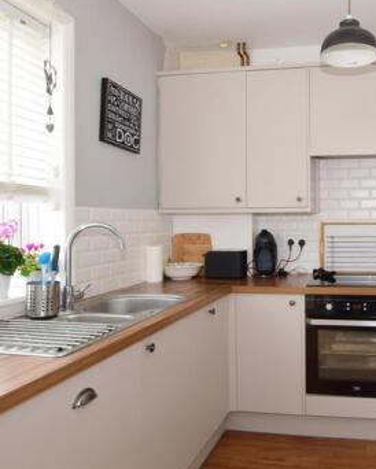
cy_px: 216
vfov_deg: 63.9
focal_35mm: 27
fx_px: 375
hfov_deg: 49.0
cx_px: 318
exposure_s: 1/1.6
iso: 400
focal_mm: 10
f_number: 14
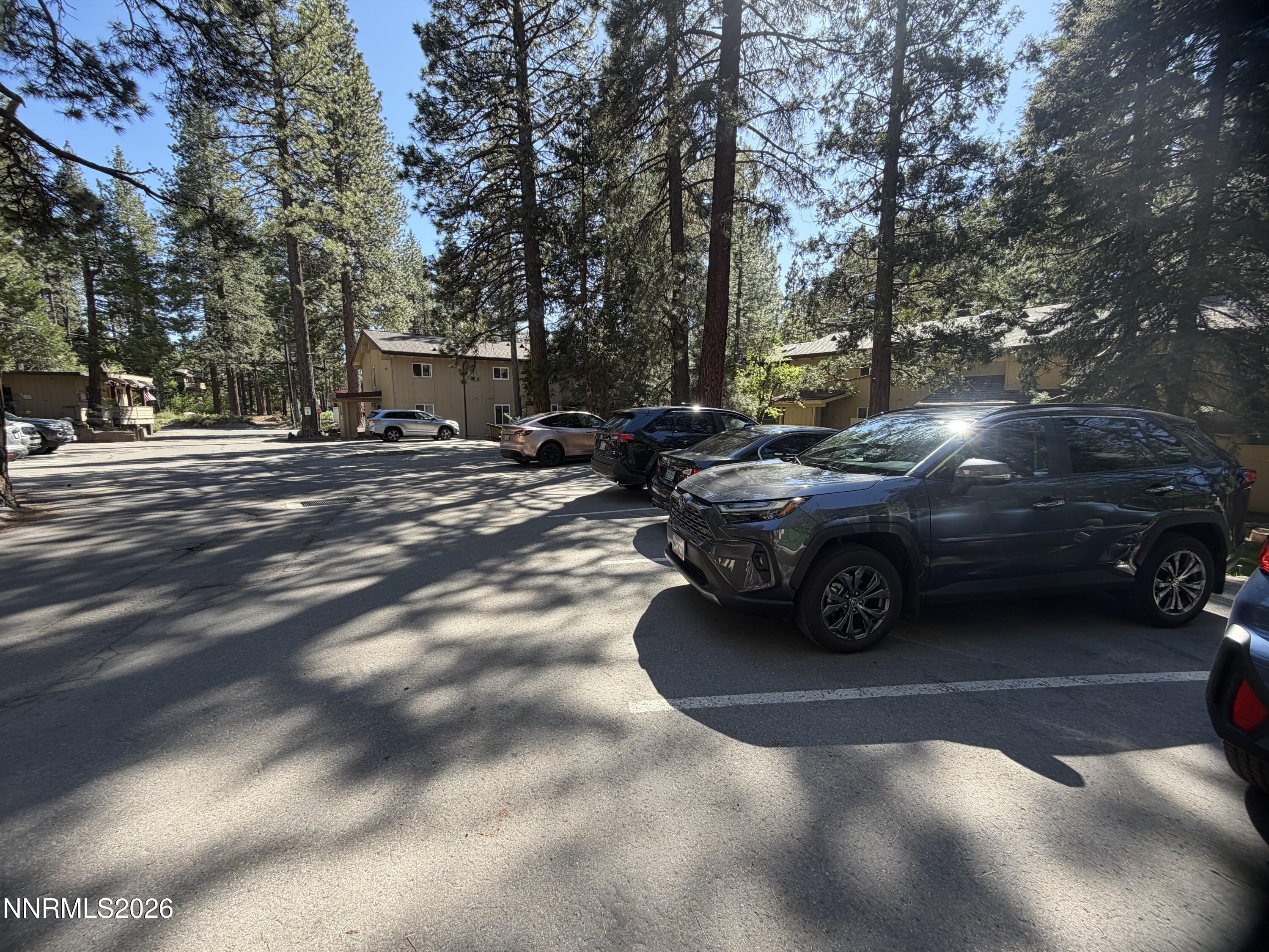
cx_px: 634
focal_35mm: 14
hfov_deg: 102.1
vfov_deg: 85.7
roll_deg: -0.5
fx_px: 513
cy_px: 476
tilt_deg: -7.7
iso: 40
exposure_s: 1/226
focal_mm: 2.22
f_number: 2.2
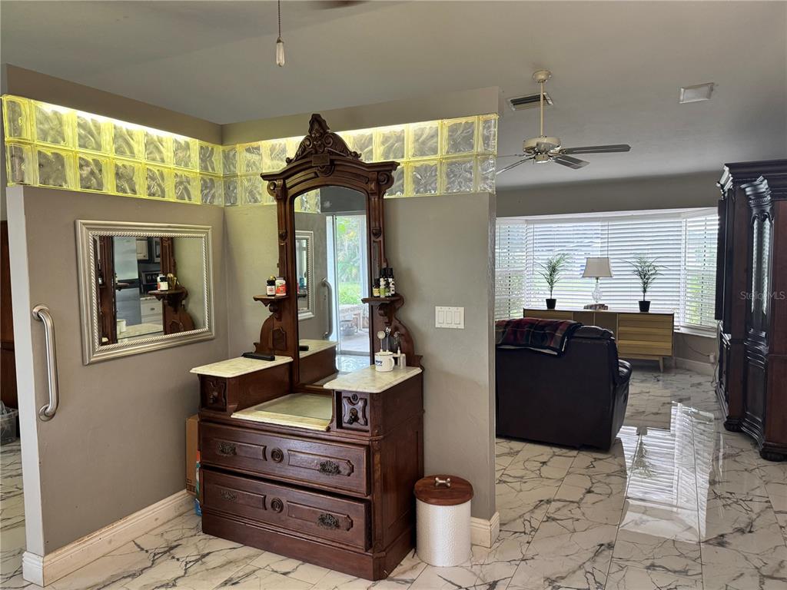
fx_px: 546
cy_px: 295
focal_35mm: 24
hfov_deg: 71.6
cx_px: 394
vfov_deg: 56.8
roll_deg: +0.7
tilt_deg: -4.3
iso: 250
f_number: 1.78
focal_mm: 6.76
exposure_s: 1/60
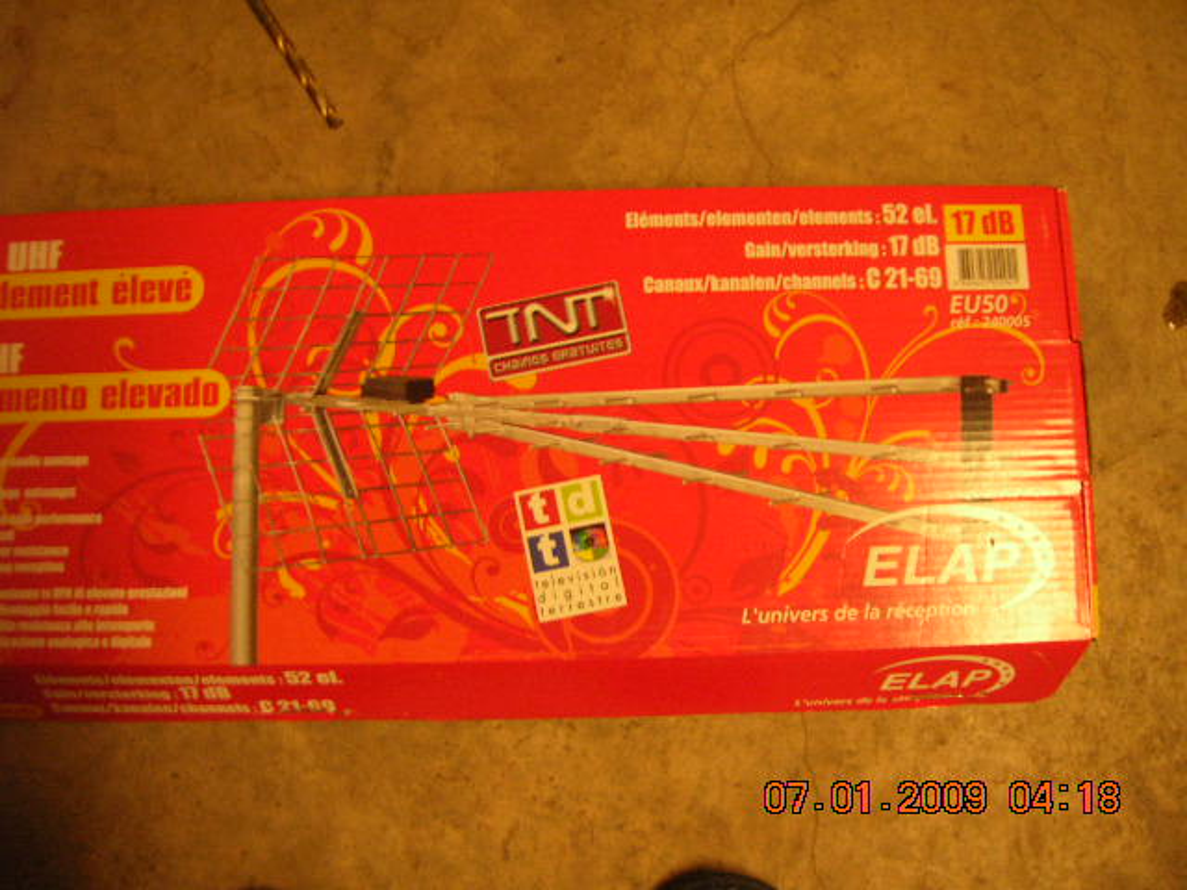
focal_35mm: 34
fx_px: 1166
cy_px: 445
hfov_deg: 54.0
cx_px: 594
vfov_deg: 41.8
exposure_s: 1/2.8
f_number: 2.9
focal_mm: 5.7
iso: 200
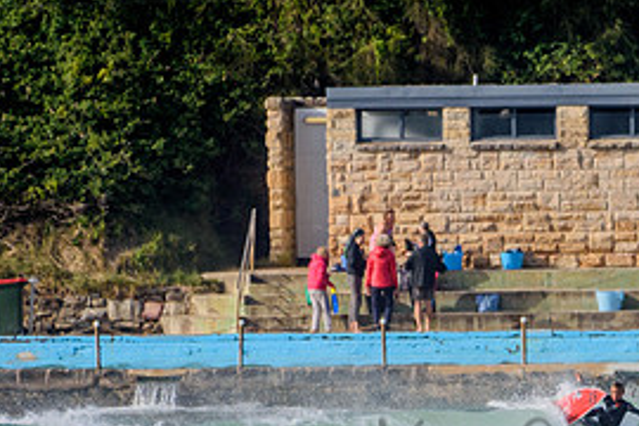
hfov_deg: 1.3
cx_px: 622
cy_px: 434
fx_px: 28611
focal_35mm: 1612
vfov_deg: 0.9
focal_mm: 500
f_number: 5.6
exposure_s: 1/2000
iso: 280
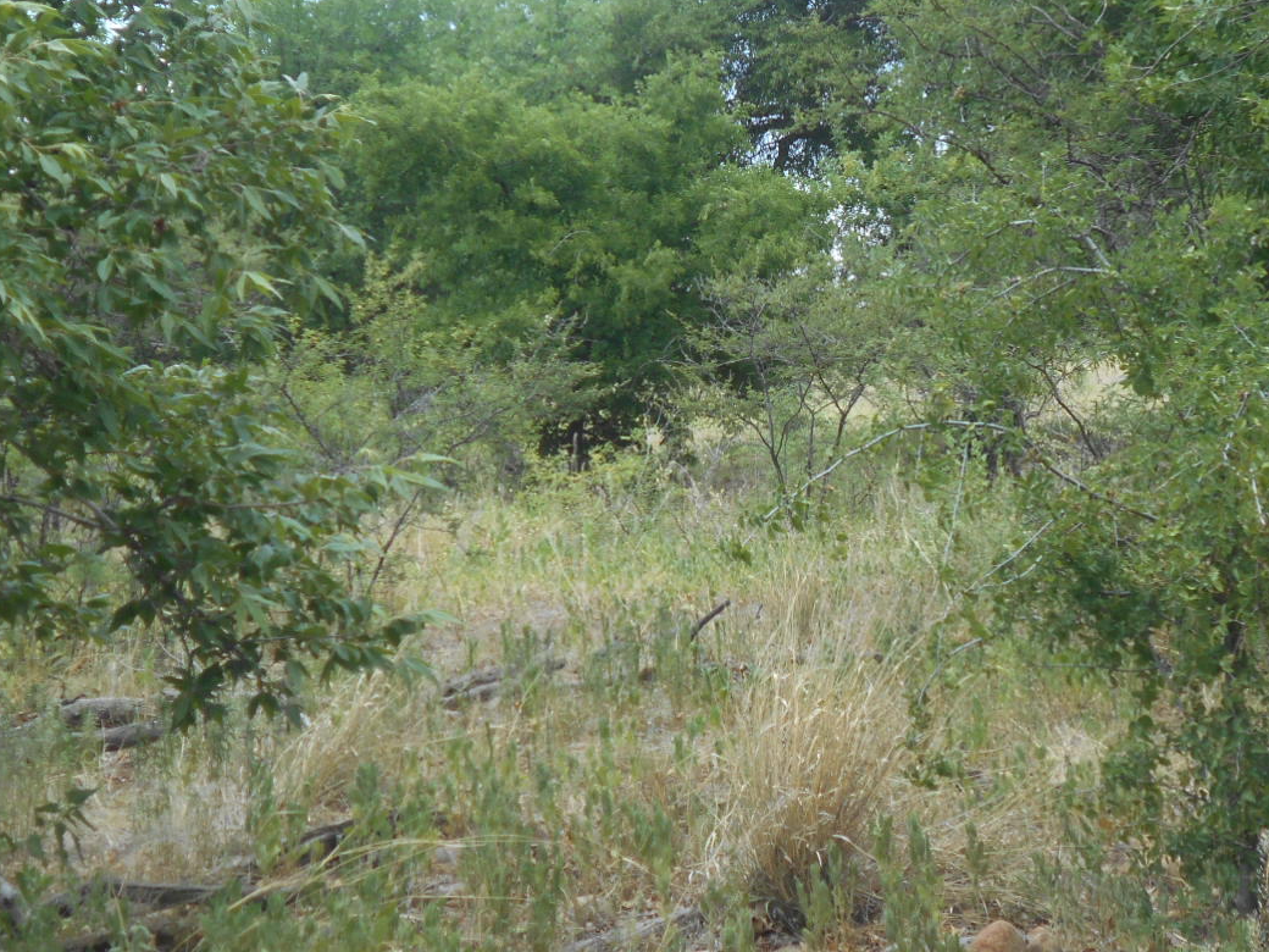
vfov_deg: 14.8
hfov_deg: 19.6
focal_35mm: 100
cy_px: 366
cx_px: 788
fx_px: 3666
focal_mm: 11.6
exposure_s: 1/160
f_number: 5.3
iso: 80
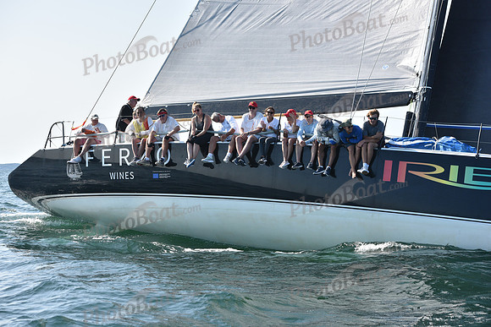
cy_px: 164
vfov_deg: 16.7
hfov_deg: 24.8
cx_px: 246
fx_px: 1119
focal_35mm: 82
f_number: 7.1
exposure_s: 1/1000
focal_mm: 82
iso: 320
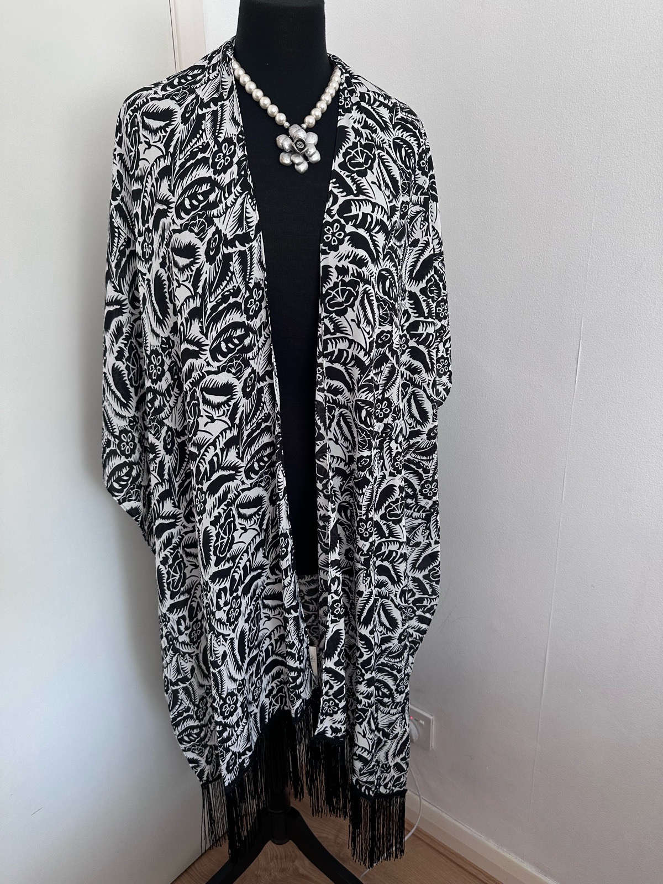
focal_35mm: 24
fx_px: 613
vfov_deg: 71.6
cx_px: 332
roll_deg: +1.1
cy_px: 442
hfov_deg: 56.8
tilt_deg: -19.0
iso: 125
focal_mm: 6.86
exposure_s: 1/121
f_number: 1.78
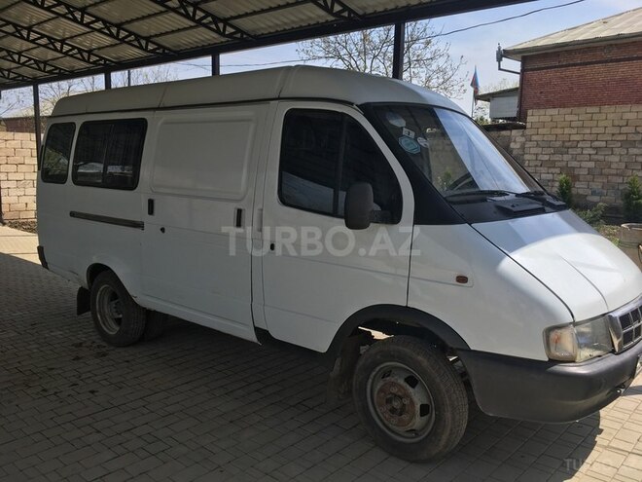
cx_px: 321
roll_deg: -1.5
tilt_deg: -10.2
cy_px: 241
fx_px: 538
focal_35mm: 29
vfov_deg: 48.2
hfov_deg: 61.7
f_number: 2.2
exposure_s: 1/1166
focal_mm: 4.15
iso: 25
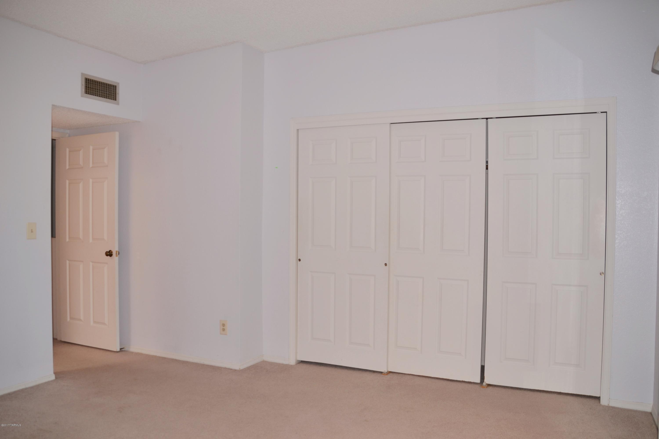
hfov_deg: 61.9
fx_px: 549
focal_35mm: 30
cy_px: 220
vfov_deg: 43.6
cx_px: 330
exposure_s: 1/60
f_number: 3.5
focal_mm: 20
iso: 100
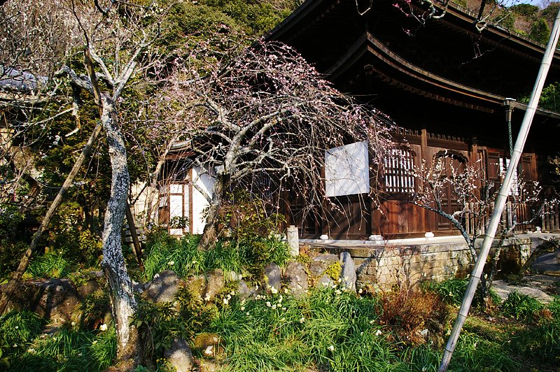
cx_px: 280
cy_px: 186
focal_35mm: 27
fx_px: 420
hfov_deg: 67.4
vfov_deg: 47.9
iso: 200
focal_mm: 18
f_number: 5.6
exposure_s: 1/250
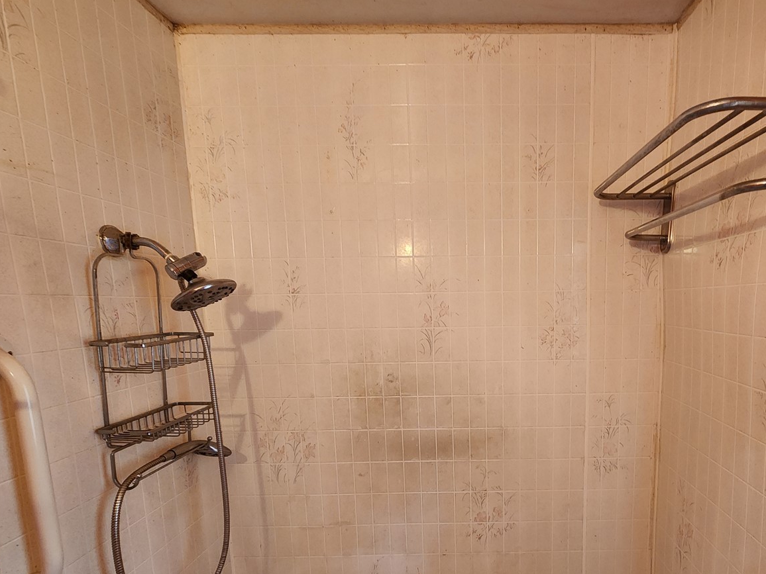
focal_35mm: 18
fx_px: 398
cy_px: 363
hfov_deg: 86.0
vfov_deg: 70.3
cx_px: 480
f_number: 2.2
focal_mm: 2.2
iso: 320
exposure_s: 1/30
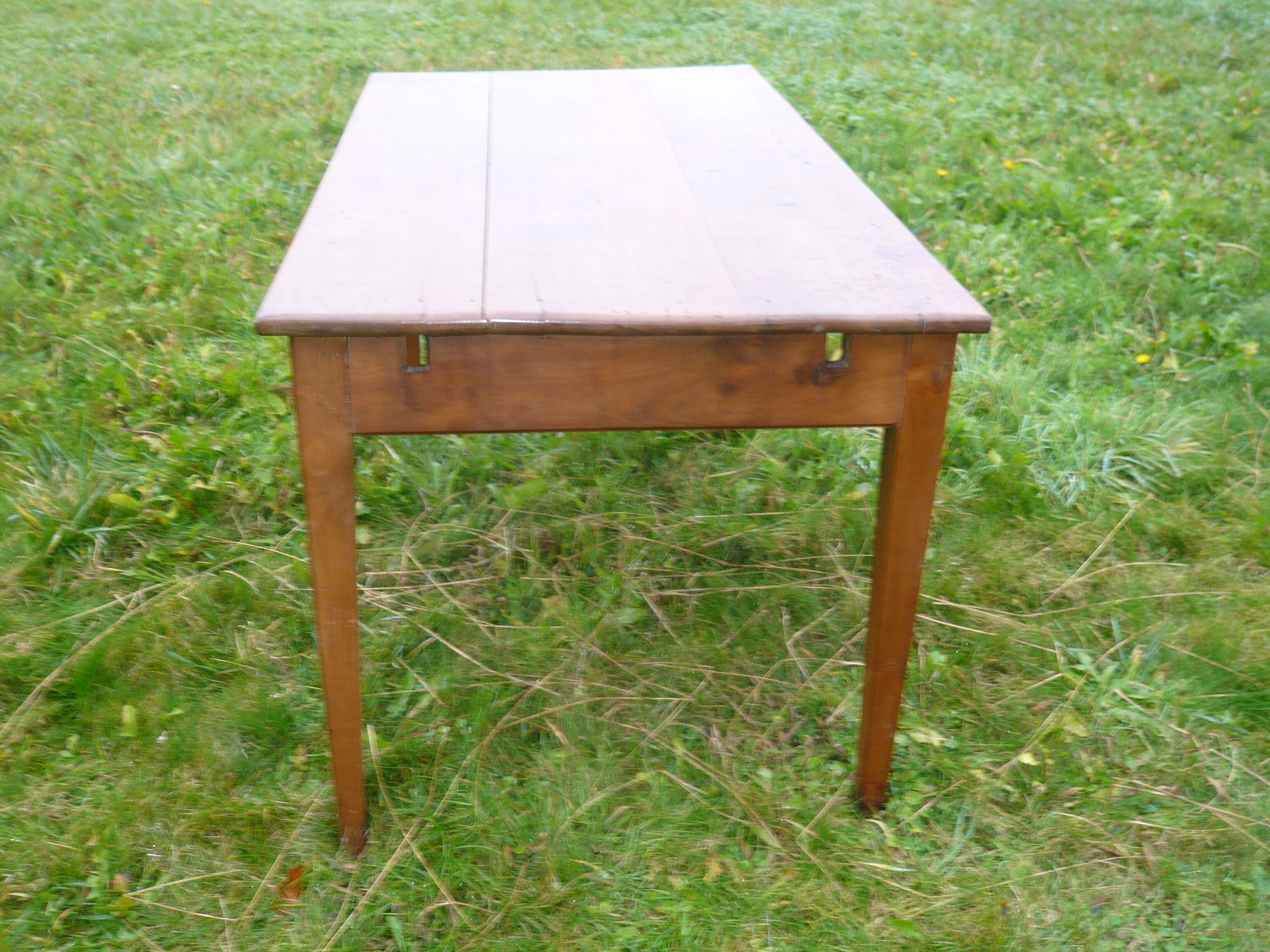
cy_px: 476
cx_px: 635
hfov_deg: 51.4
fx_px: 1321
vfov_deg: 39.7
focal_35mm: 36
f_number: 3.1
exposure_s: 1/30
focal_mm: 5.8
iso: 125
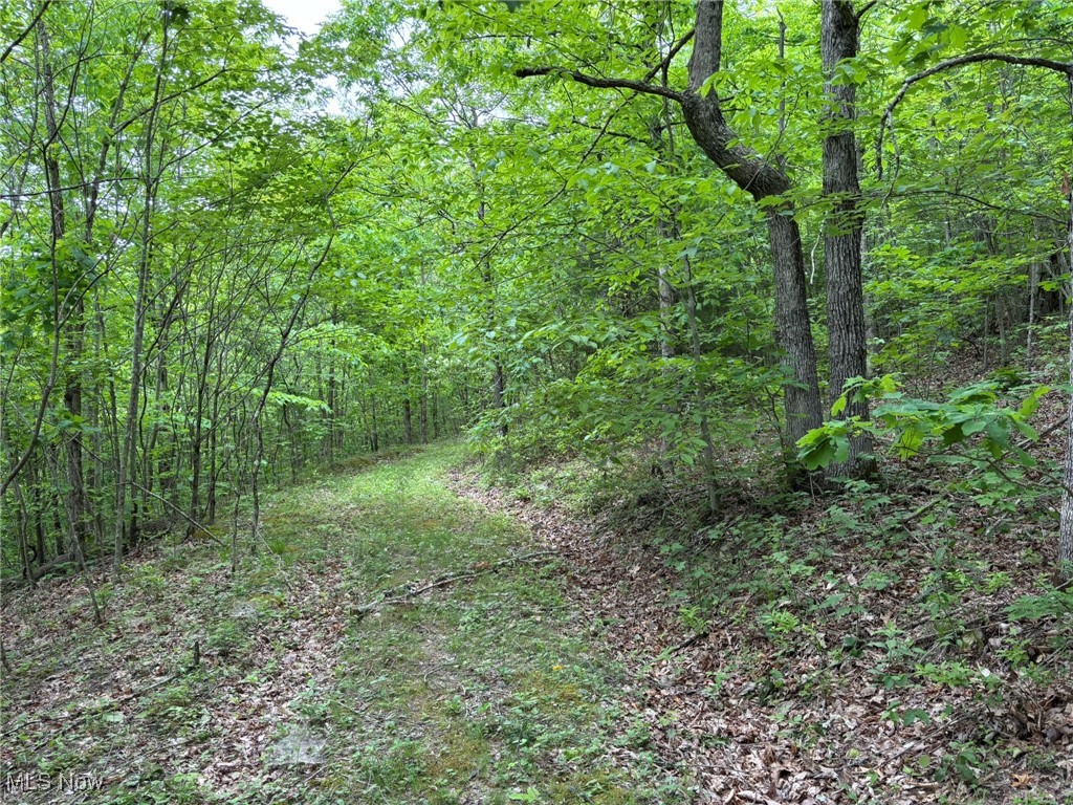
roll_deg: -1.2
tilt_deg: -1.1
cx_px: 536
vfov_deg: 53.1
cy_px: 402
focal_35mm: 26
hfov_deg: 67.3
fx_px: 806
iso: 64
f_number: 1.6
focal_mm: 5.96
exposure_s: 1/135
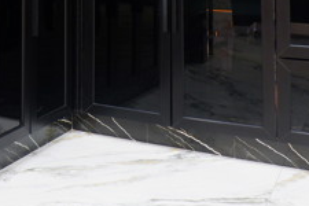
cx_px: 1
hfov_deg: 29.4
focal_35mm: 64
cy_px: -60
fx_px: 549
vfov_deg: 19.6
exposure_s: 1/25
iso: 800
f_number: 3.5
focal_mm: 16
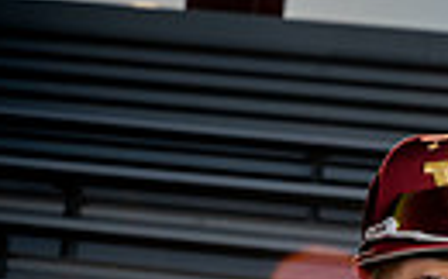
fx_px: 2806
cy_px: 772
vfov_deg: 5.4
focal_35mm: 230
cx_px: 441
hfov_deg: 9.1
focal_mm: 65
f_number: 9
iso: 125
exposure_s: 1/250
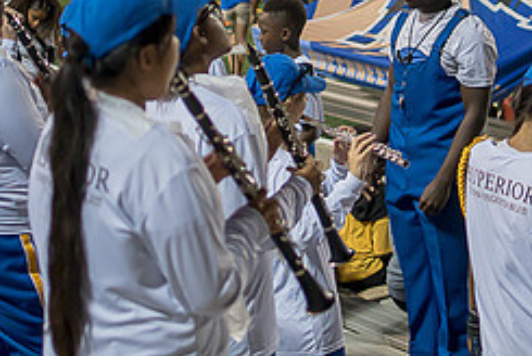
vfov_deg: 11.1
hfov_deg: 16.6
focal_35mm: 123
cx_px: 297
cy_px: 8
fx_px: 1820
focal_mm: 35
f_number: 2
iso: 400
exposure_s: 1/400
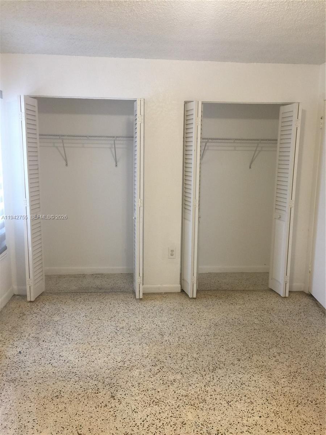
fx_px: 364
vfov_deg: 61.7
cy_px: 218
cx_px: 163
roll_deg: -0.9
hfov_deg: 48.2
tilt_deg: -7.9
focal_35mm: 29
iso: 40
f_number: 2.2
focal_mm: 4.15
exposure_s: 1/15
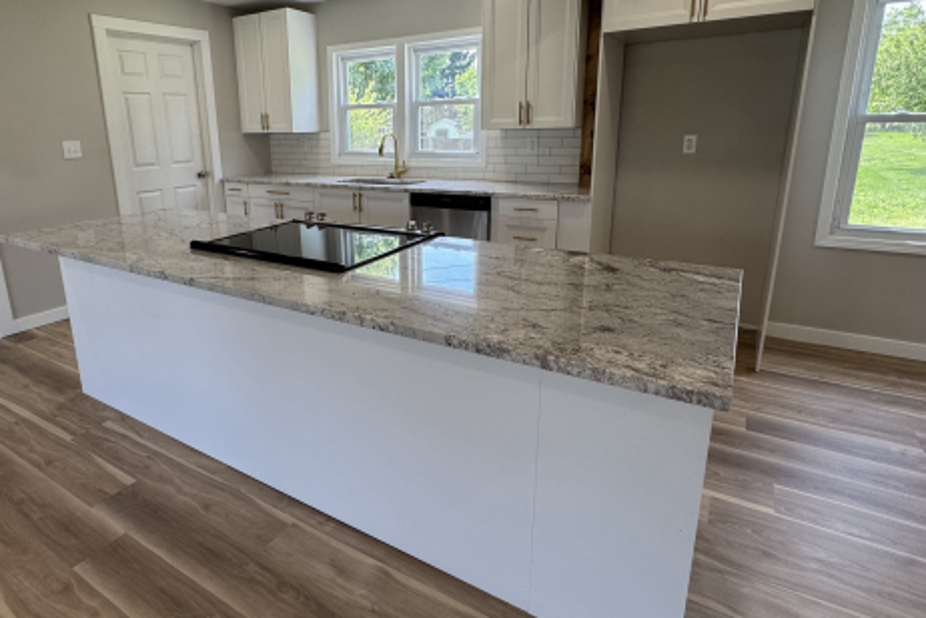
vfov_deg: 59.1
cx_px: 388
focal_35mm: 21
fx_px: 540
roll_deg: +1.1
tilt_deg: -14.5
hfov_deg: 80.6
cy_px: 257
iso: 64
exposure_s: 1/120
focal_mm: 2.22
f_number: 2.2
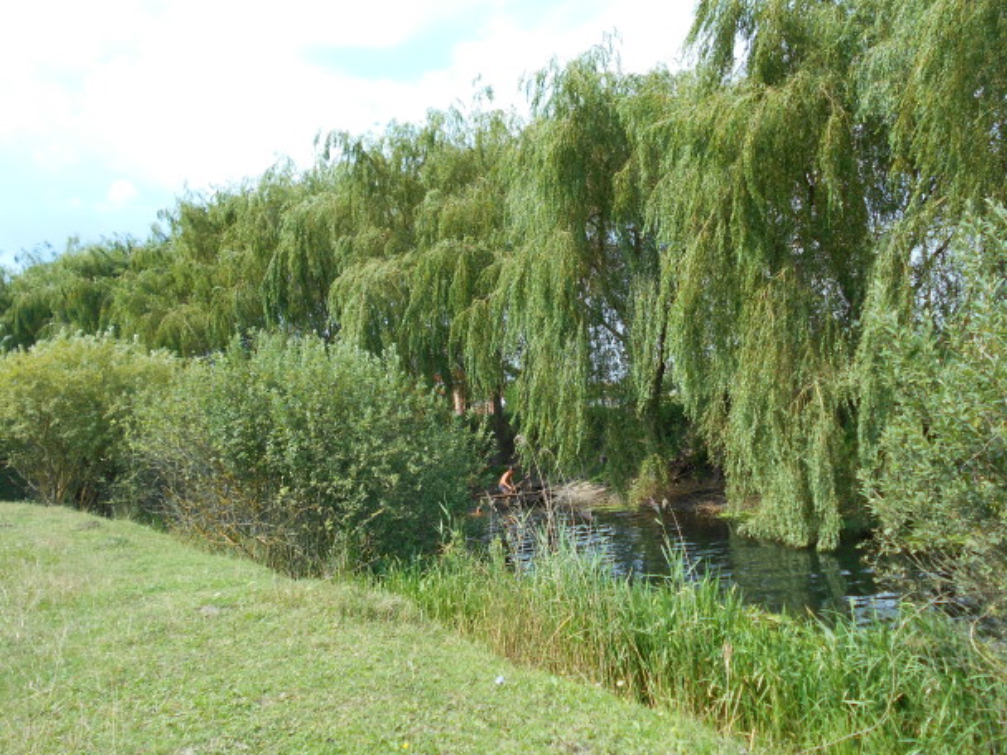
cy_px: 378
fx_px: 815
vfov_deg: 49.7
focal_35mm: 28
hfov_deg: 63.4
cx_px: 504
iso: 80
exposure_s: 1/400
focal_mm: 5.1
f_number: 3.4
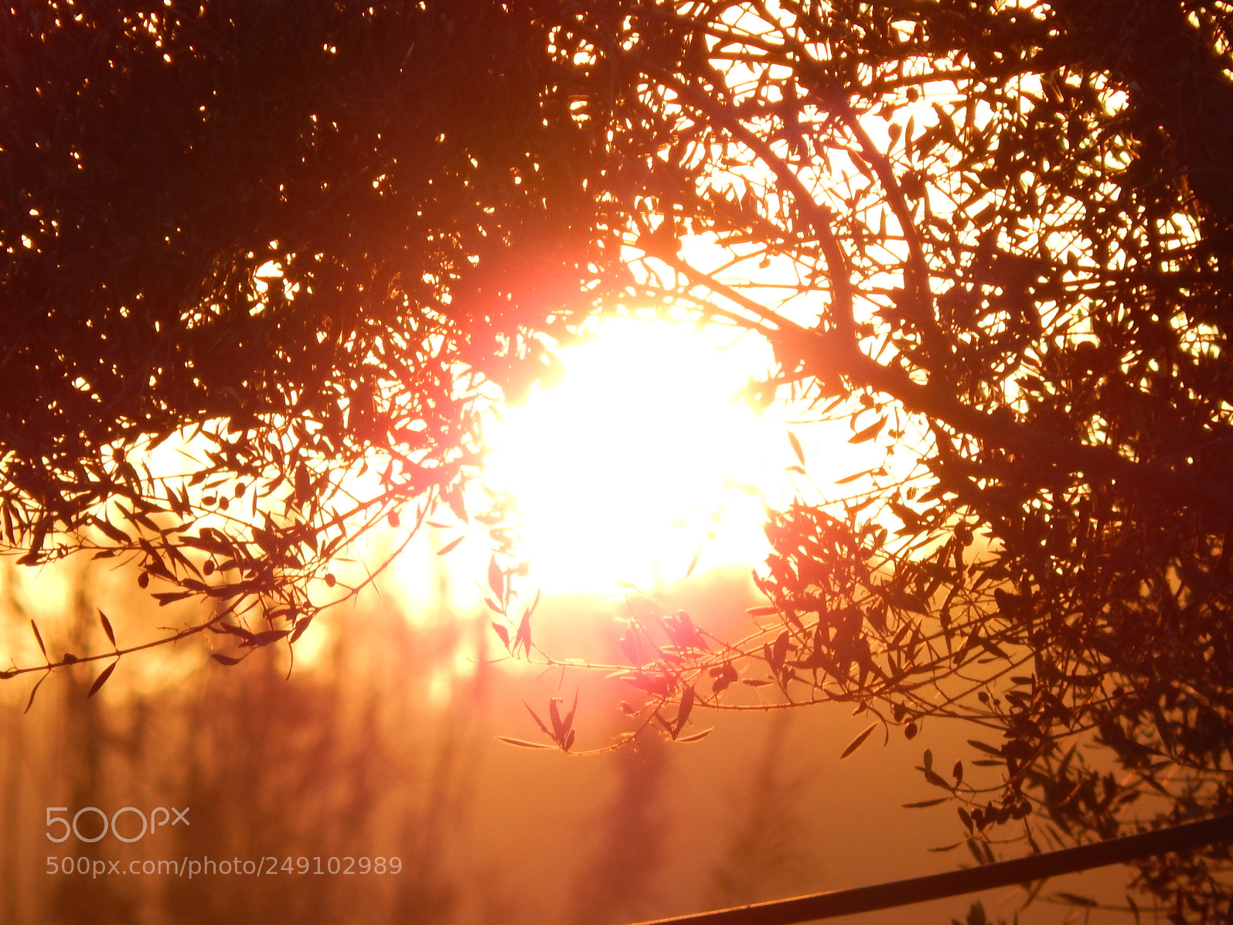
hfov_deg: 2.9
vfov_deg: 2.2
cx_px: 616
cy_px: 462
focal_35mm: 677
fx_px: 24112
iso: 125
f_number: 5.8
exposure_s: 1/200
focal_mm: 120
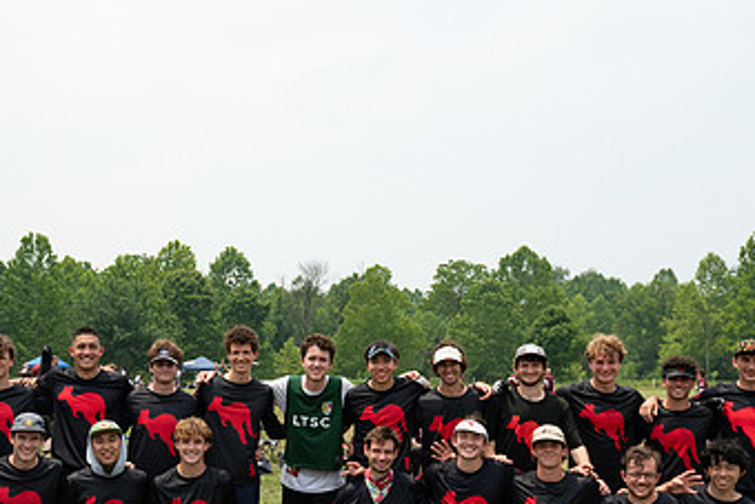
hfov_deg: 42.3
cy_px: 371
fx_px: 965
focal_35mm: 46
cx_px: 265
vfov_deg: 28.9
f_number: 5.6
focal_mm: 24
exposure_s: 1/2000
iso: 560
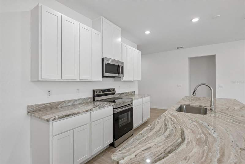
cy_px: 82
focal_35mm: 18
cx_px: 122
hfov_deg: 91.6
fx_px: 119
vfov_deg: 68.9
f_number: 8
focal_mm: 17.5
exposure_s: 1/60
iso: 400
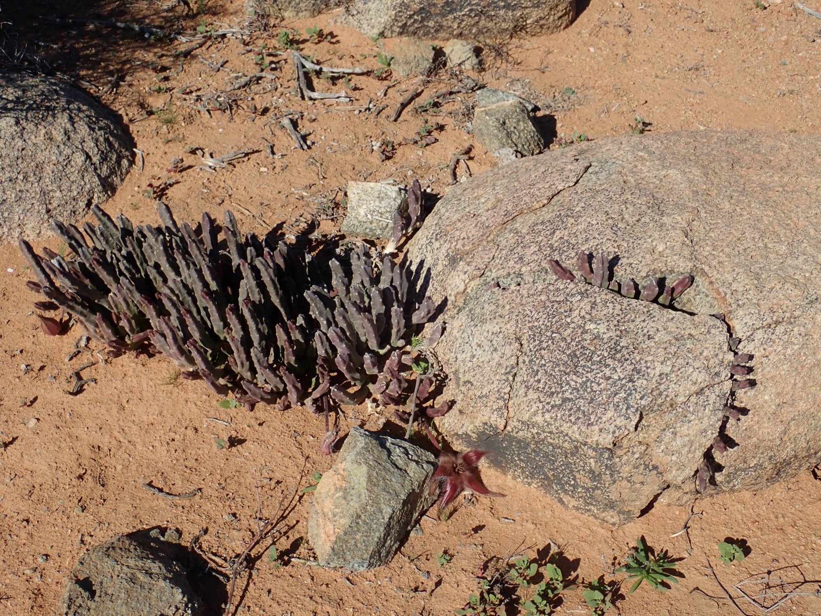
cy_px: 308
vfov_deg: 29.7
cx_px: 410
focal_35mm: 49
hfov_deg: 38.9
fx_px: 1162
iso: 100
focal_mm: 8.99
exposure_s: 1/640
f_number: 4.5
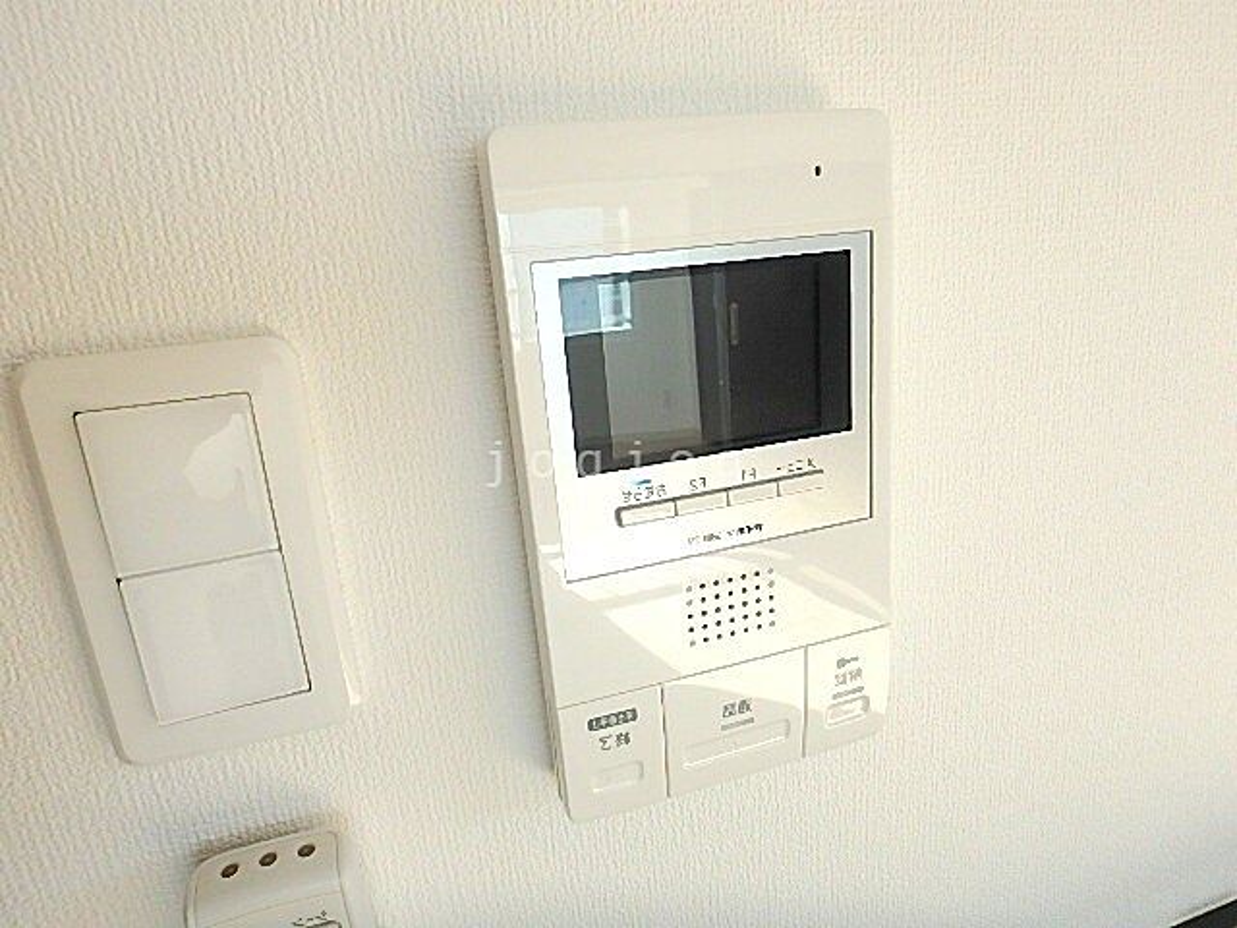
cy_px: 464
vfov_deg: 63.4
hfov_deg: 79.0
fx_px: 750
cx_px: 618
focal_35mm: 21
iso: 125
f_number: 3.5
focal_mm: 3.7
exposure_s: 1/125
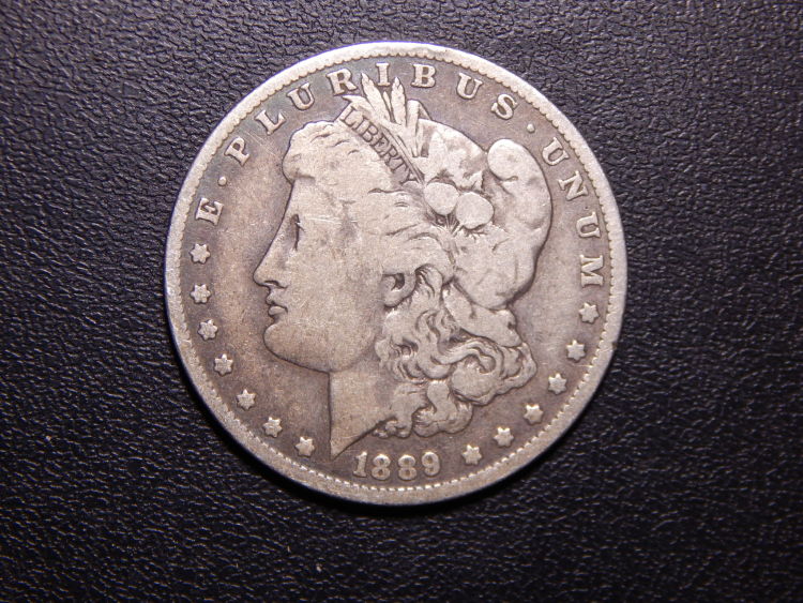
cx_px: 402
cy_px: 302
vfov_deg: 15.9
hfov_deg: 21.1
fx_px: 2158
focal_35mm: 93
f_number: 4.4
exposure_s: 1/50
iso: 125
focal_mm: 16.6
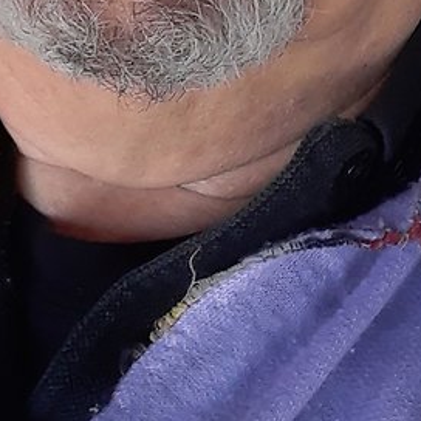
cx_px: 125
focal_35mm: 125
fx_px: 1720
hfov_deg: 13.9
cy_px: -206
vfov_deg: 13.2
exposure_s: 1/50
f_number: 2
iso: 100
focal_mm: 2.66
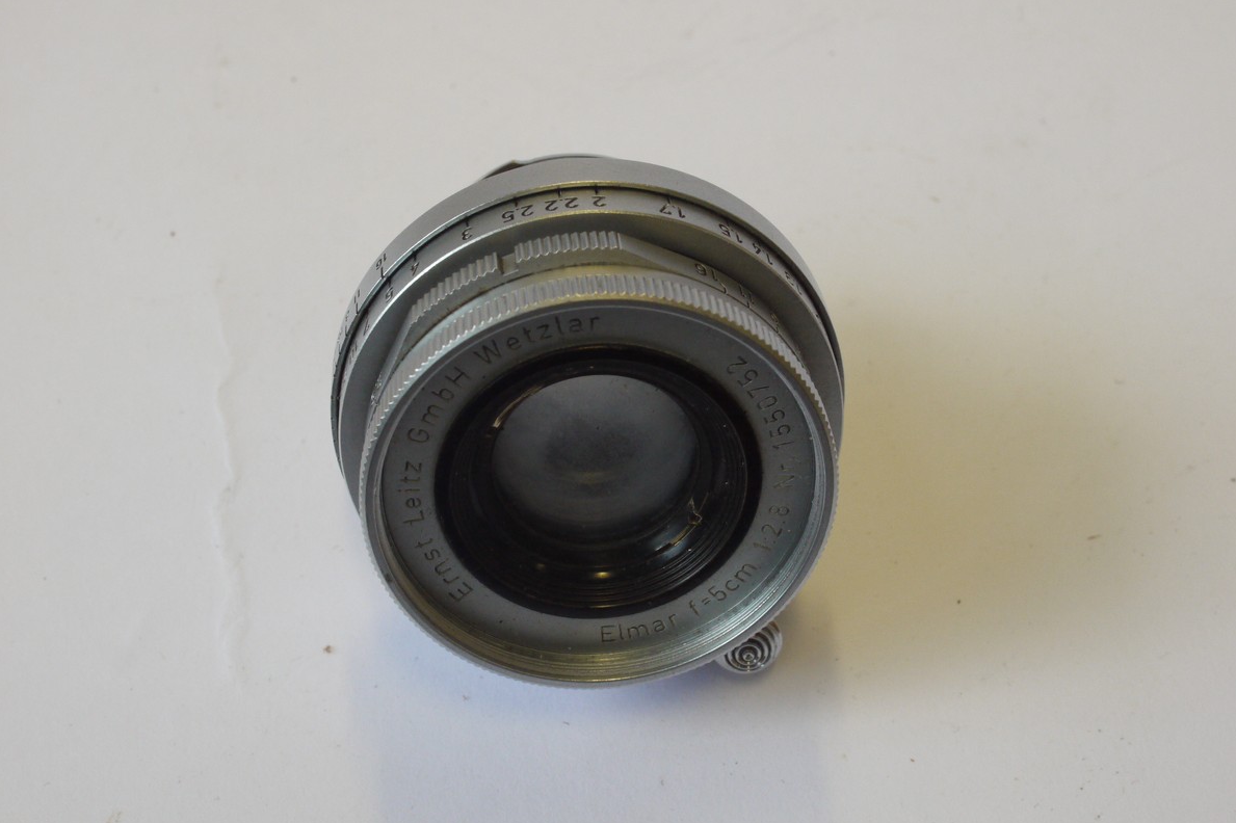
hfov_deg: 31.9
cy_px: 449
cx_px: 620
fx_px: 2162
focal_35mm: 63
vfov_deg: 21.6
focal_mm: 30
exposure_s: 1/80
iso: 800
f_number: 10
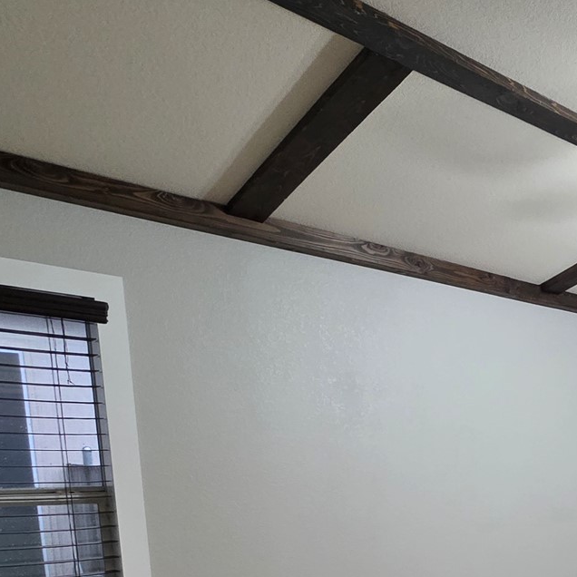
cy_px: 564
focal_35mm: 37
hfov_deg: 36.0
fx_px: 698
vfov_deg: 40.0
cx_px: 678
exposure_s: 1/100
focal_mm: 2.2
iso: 400
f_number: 1.9
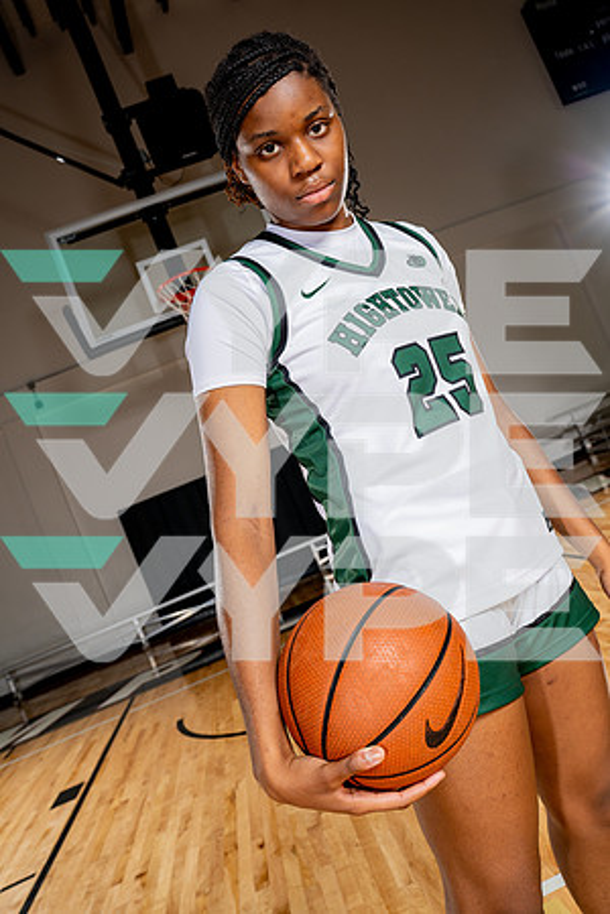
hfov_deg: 46.4
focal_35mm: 28
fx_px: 712
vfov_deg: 65.5
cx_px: 305
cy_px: 457
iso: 200
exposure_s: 1/250
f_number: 5.6
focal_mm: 28
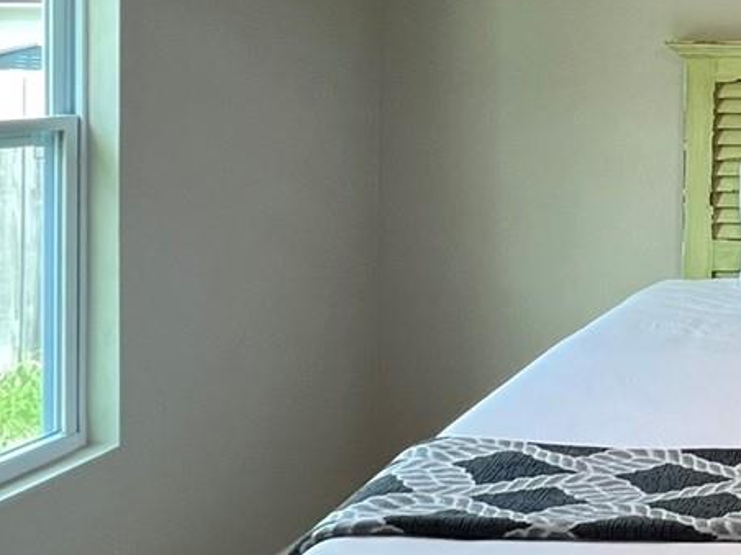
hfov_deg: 32.2
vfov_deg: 30.5
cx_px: 941
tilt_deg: +0.0
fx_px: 985
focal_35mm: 46
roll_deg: -0.5
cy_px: 85
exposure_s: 1/120
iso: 200
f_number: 1.8
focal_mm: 1.57
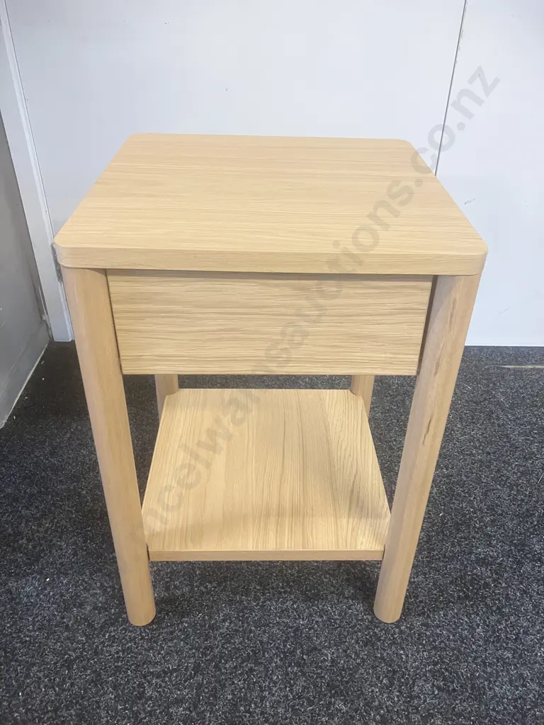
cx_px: 272
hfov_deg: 49.7
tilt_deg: -33.4
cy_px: 362
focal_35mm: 28
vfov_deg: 63.4
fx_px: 587
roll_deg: -1.1
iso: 400
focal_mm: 3.99
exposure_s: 1/33
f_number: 1.8
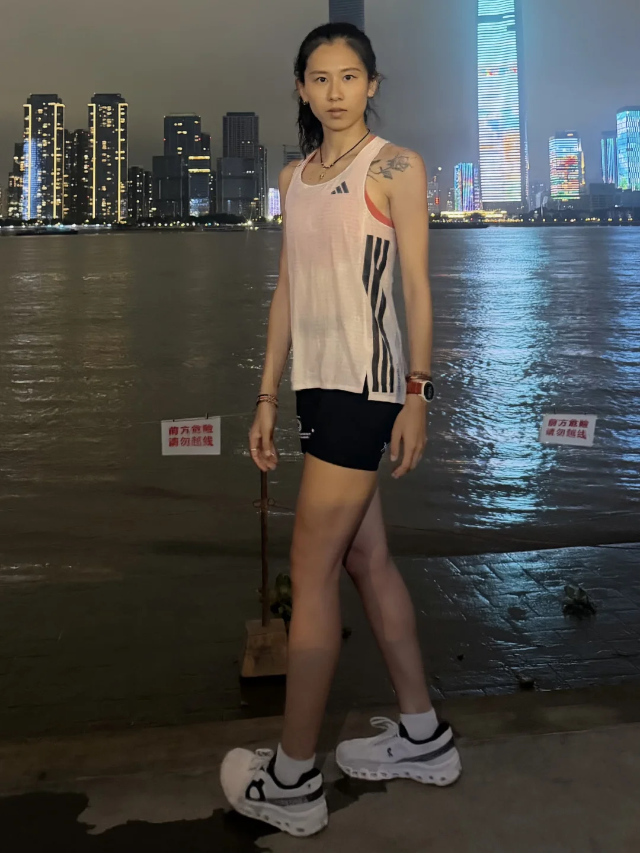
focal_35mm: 24
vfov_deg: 71.6
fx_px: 592
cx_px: 320
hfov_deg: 56.8
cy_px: 426
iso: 1000
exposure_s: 1/25
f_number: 1.78
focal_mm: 6.76
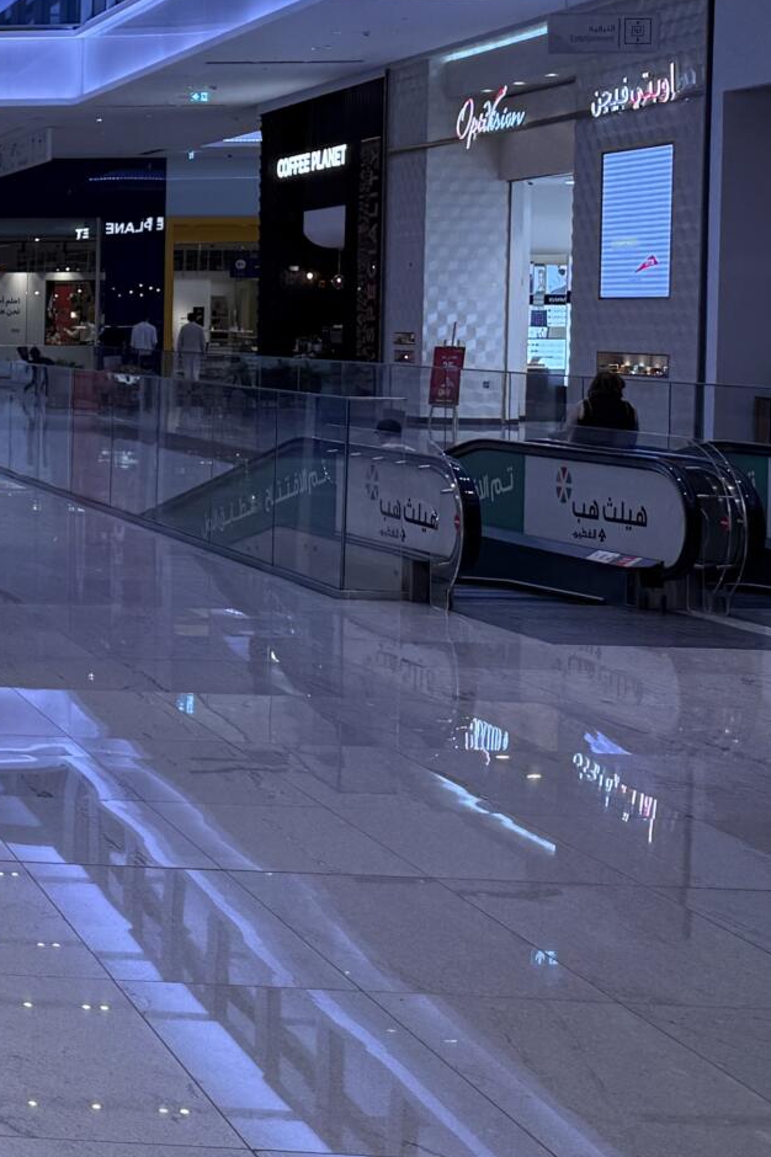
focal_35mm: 68
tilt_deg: -3.6
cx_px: -743
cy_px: 379
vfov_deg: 29.4
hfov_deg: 15.9
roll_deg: -0.2
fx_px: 2186
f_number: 1.78
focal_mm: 6.76
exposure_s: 1/164
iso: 64
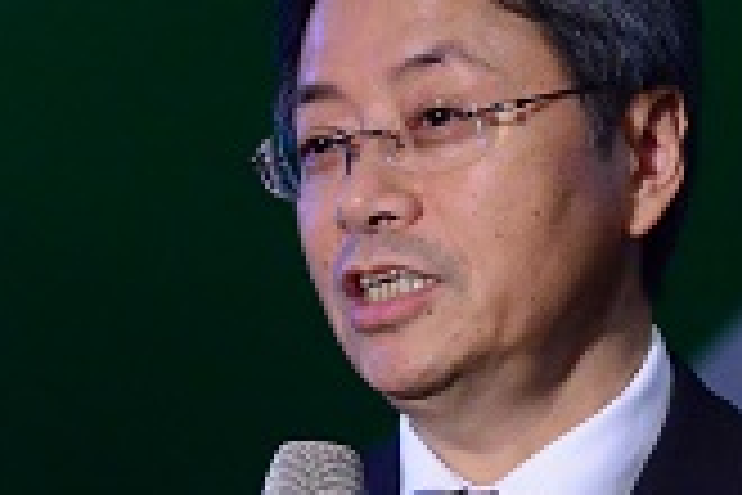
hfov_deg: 3.3
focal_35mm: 630
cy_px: 652
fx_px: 12984
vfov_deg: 2.2
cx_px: 310
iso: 6400
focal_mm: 165
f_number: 4.5
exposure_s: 1/160
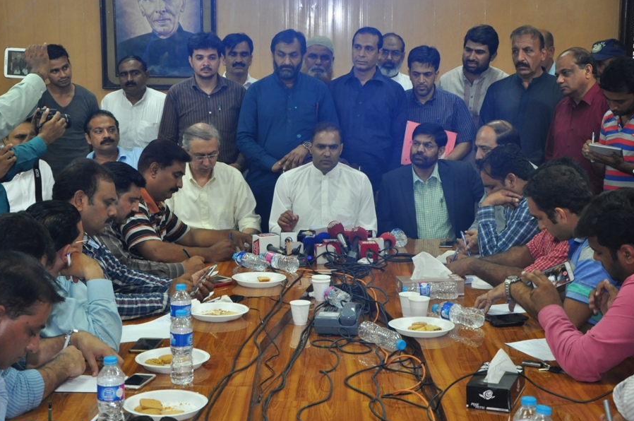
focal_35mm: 65
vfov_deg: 20.9
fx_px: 1143
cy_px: 194
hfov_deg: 31.0
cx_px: 308
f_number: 4.5
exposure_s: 1/60
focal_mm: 38
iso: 800
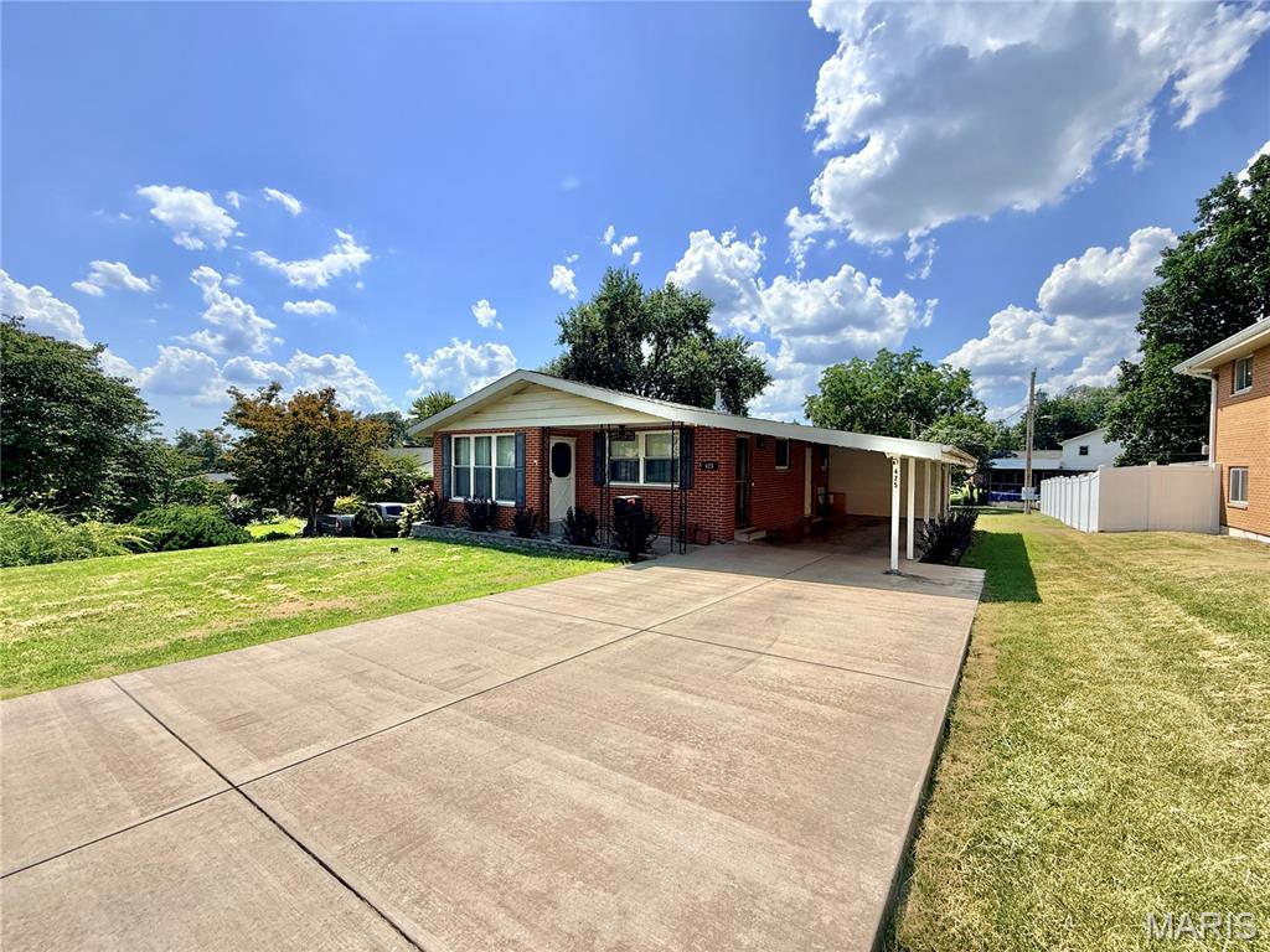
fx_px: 514
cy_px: 476
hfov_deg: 102.1
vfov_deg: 85.7
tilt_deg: -1.8
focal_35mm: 14
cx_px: 635
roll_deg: -0.3
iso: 50
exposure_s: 1/3460
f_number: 2.2
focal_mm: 2.22
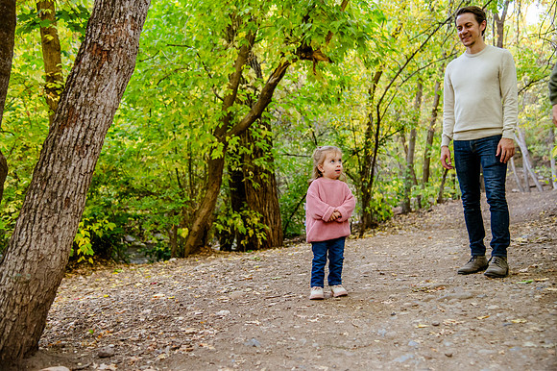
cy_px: 186
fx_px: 742
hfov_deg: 41.1
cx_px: 278
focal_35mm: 48
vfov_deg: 28.0
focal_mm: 48
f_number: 4
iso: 4000
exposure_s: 1/250
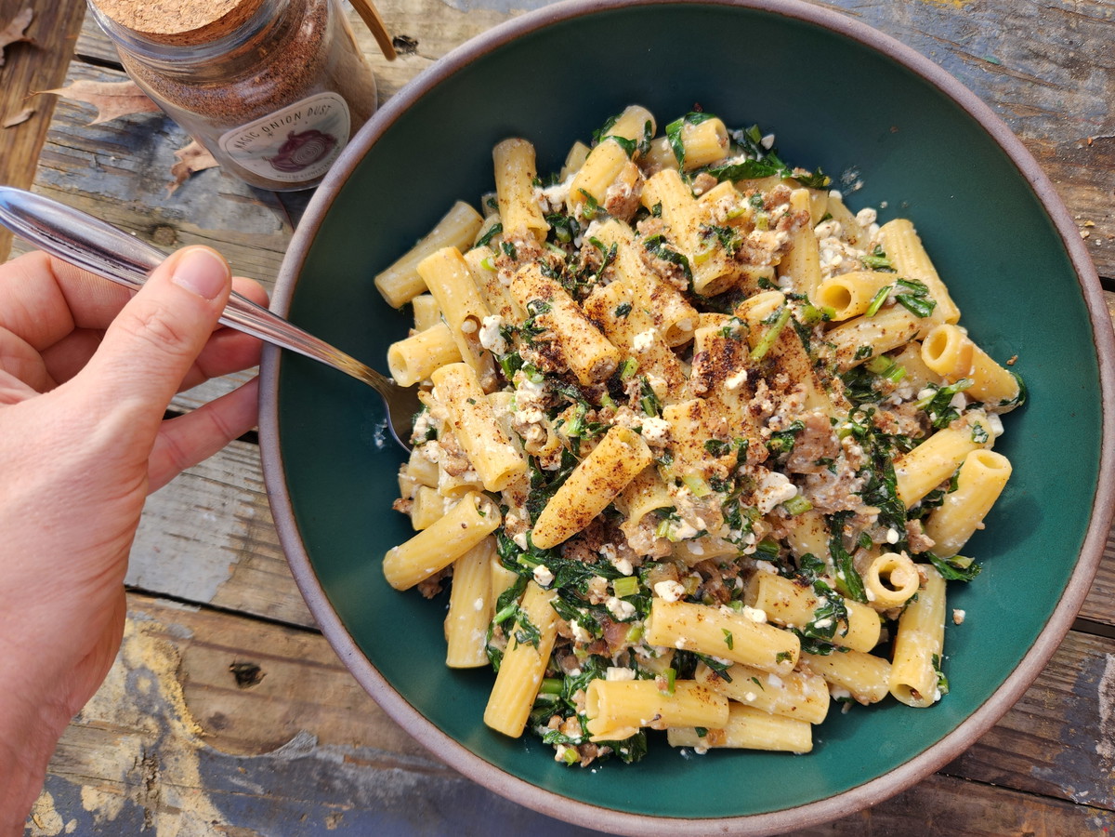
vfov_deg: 58.9
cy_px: 418
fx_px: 741
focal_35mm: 23
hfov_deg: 73.9
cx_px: 558
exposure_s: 1/187
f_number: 1.8
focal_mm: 5.4
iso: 20
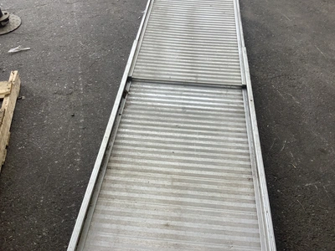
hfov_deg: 58.4
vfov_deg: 45.4
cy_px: 126
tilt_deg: -49.2
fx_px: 300
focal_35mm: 31
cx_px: 168
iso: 25
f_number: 2.4
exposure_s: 1/301
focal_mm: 3.3
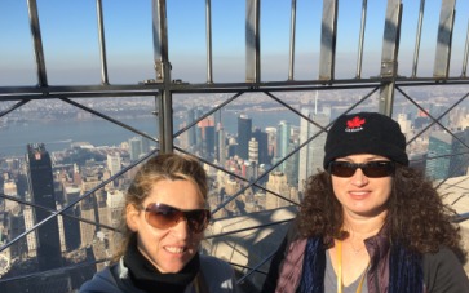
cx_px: 234
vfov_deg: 40.5
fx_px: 396
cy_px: 174
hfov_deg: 61.2
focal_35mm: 31
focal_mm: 4.15
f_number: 2.2
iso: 25
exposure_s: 1/1304
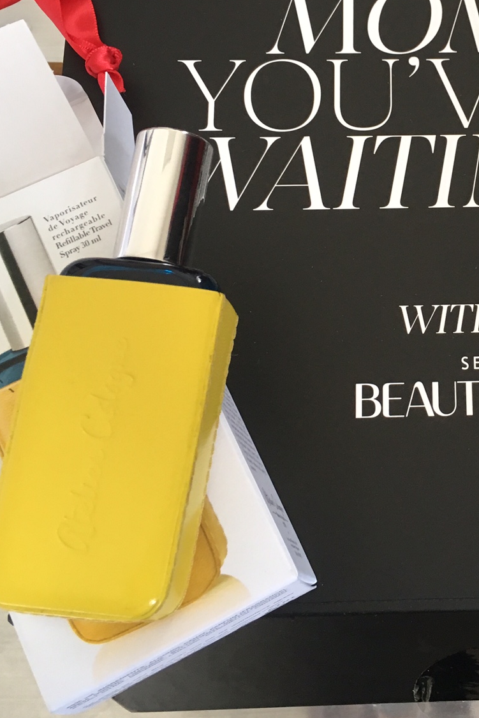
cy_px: 269
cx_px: 483
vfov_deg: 36.7
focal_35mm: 54
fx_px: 1077
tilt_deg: -70.8
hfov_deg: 23.9
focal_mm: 4.15
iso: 100
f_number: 2.2
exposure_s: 1/30
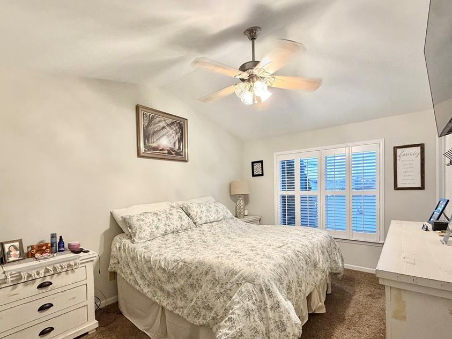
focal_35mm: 17
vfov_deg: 74.3
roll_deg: +1.1
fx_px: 222
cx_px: 238
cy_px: 194
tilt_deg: -1.8
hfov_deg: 91.0
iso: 320
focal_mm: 2.22
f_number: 2.2
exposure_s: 1/60
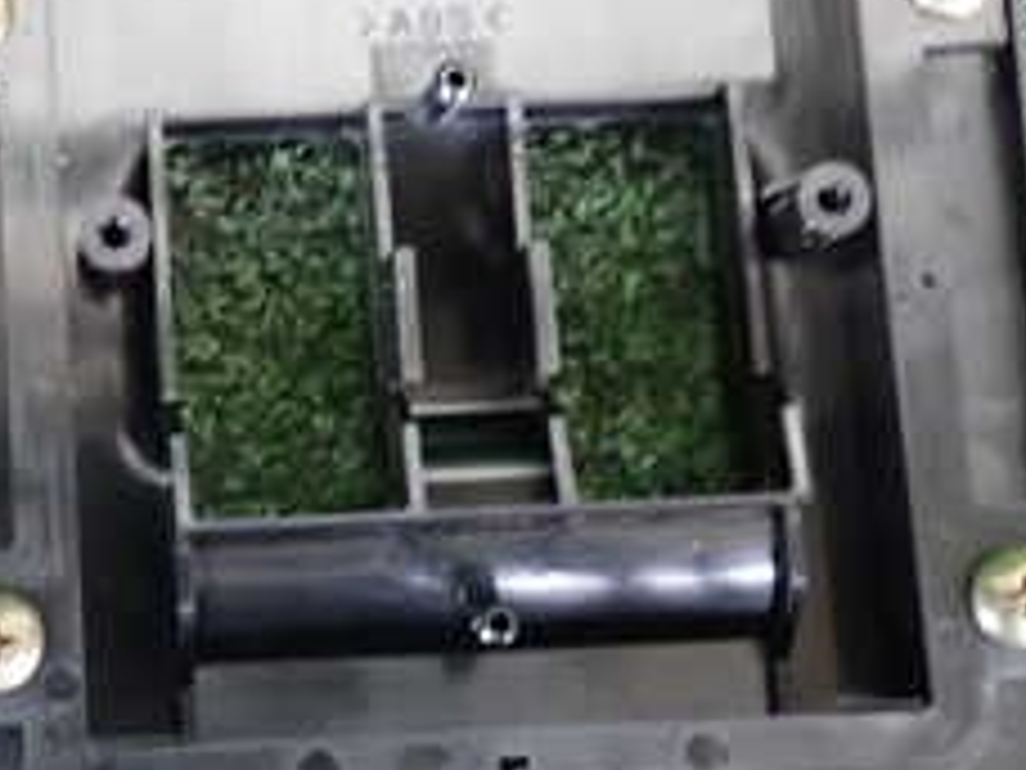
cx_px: 27
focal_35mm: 79
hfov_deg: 23.8
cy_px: 221
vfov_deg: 18.6
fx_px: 2342
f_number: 2.3
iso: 800
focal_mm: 5.4
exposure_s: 1/30
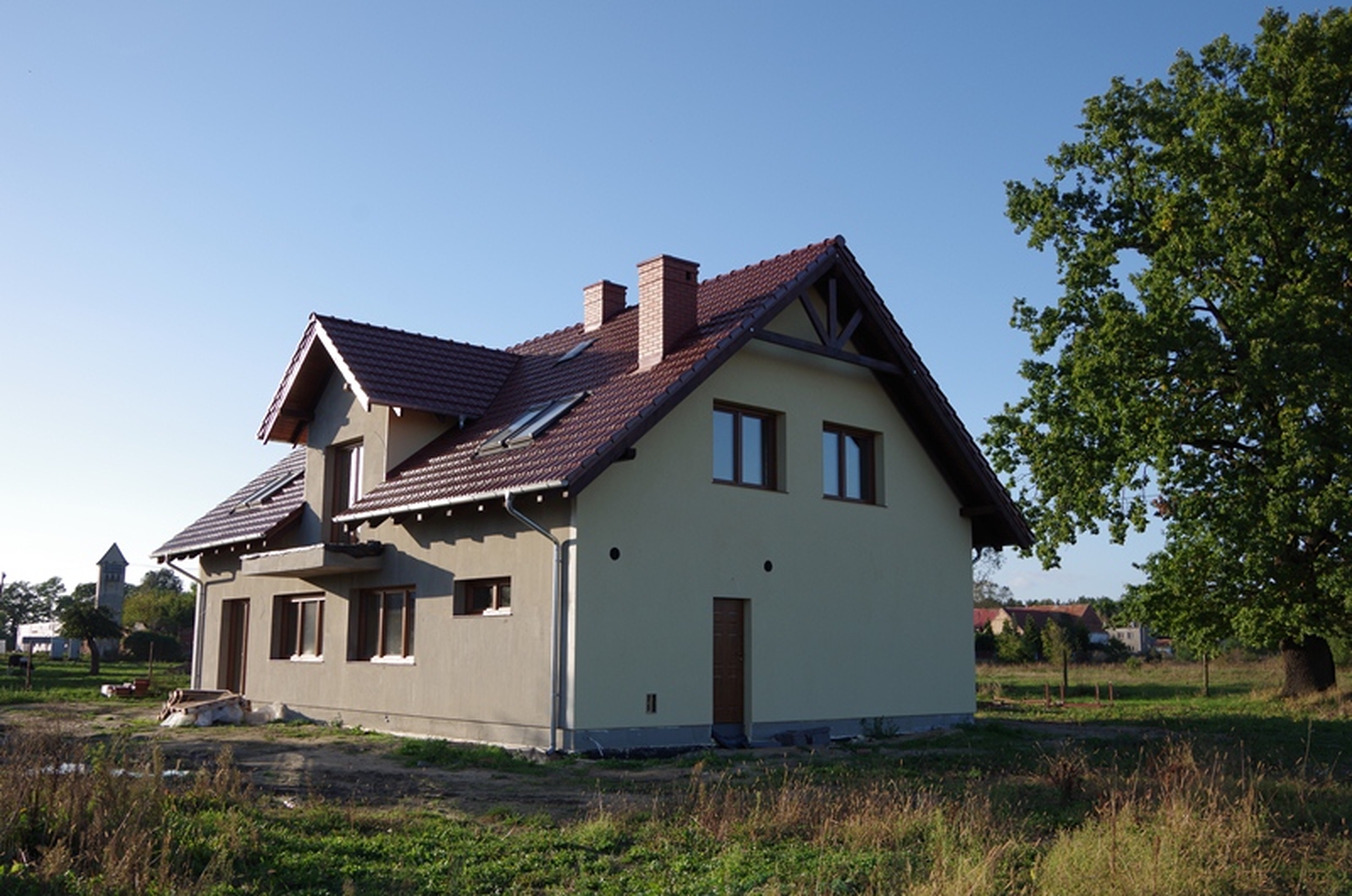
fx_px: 1162
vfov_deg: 42.2
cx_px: 676
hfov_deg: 60.4
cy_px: 448
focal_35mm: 31
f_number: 7.1
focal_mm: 21
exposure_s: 1/160
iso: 100
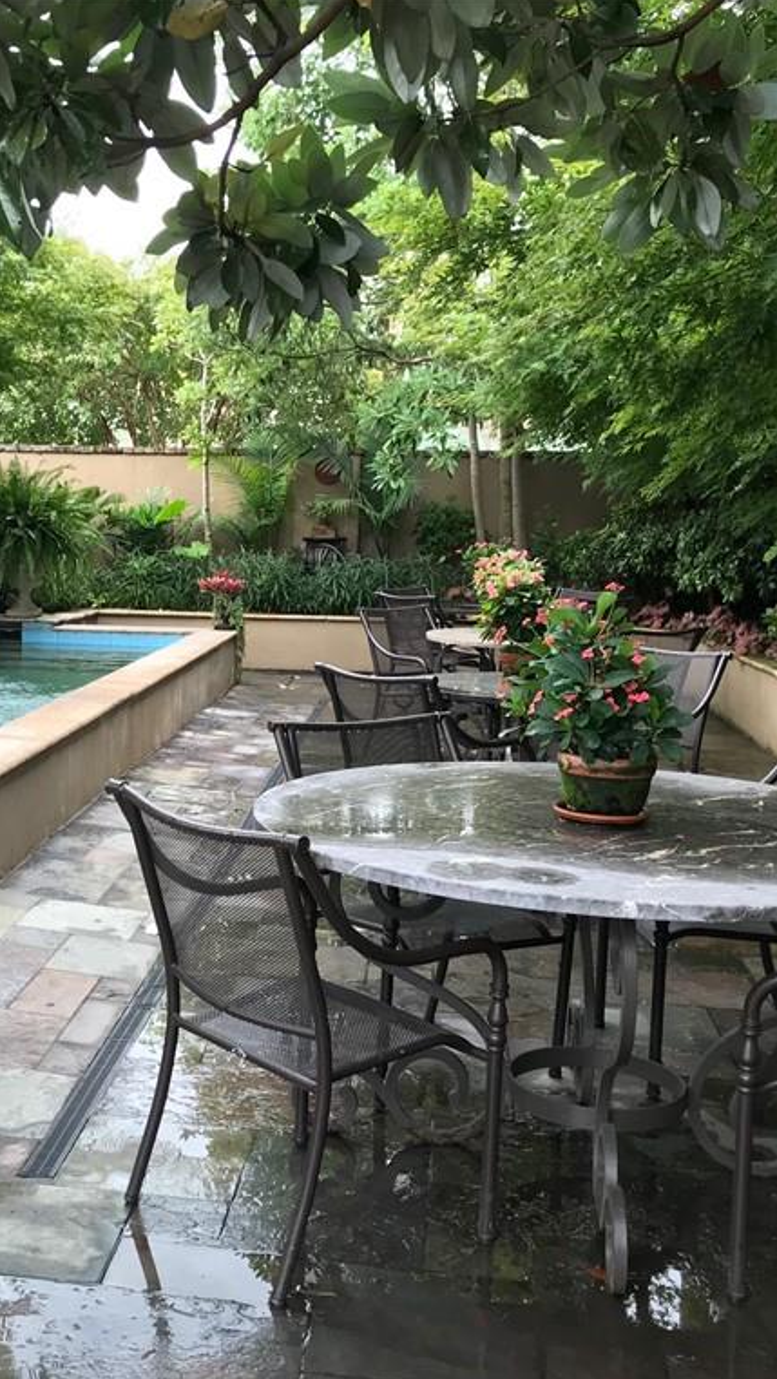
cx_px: 141
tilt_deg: -6.1
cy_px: 690
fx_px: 1501
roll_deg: -0.1
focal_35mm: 41
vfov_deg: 49.4
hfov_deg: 28.3
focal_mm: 3.99
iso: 32
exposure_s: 1/60
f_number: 1.8
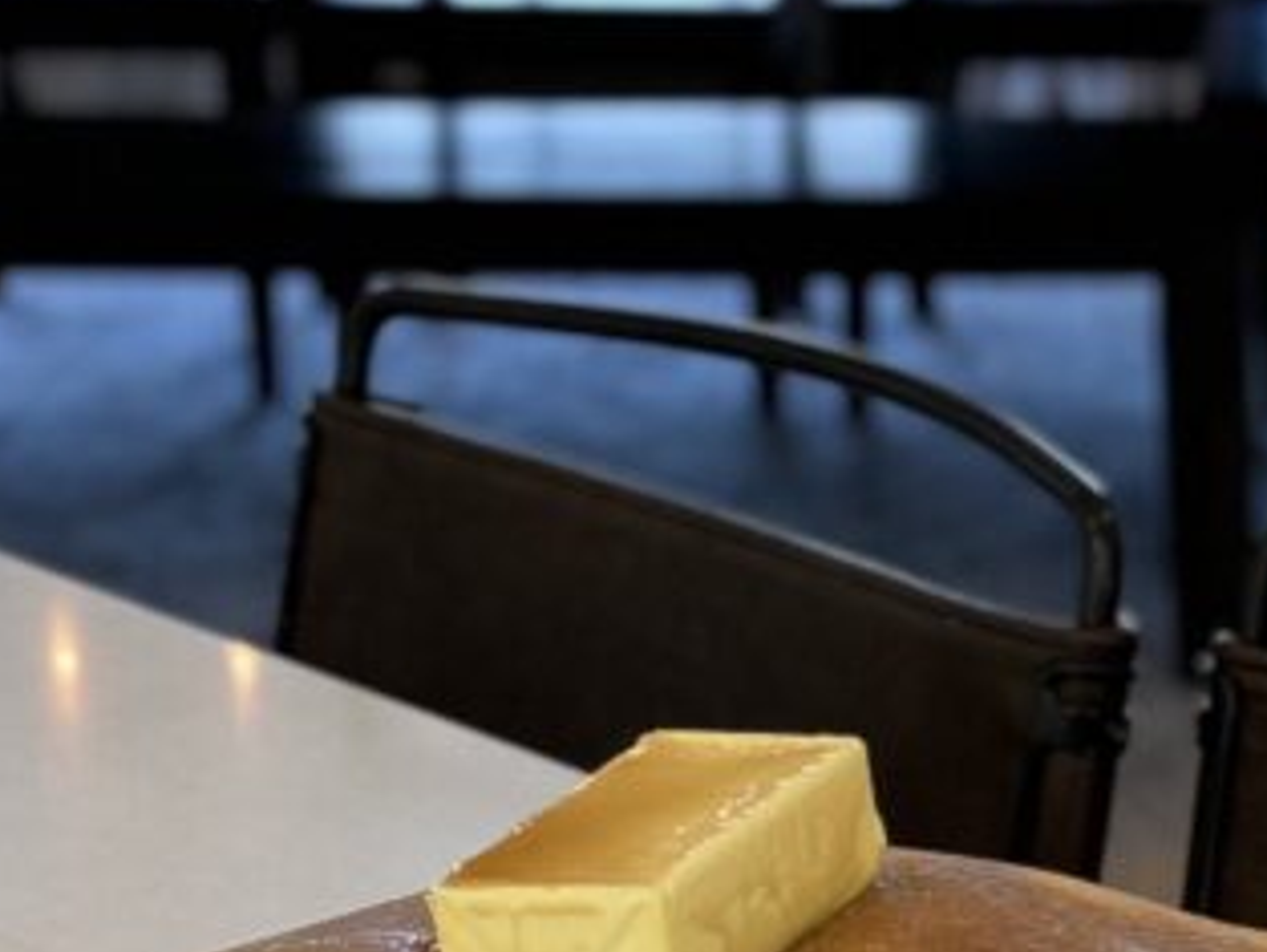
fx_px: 5749
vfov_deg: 9.4
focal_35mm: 157
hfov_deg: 12.5
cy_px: 855
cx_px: 1190
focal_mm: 6.76
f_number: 1.78
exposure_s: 1/120
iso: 64
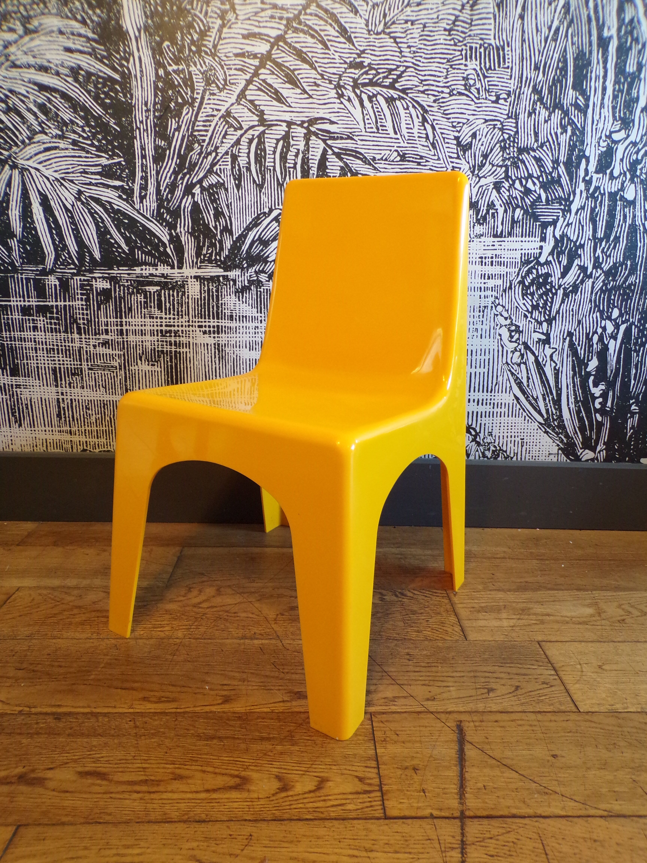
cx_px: 324
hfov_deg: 56.8
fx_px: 598
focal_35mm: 24
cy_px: 432
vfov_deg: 71.6
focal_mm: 4.3
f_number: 3
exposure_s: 1/17
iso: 213
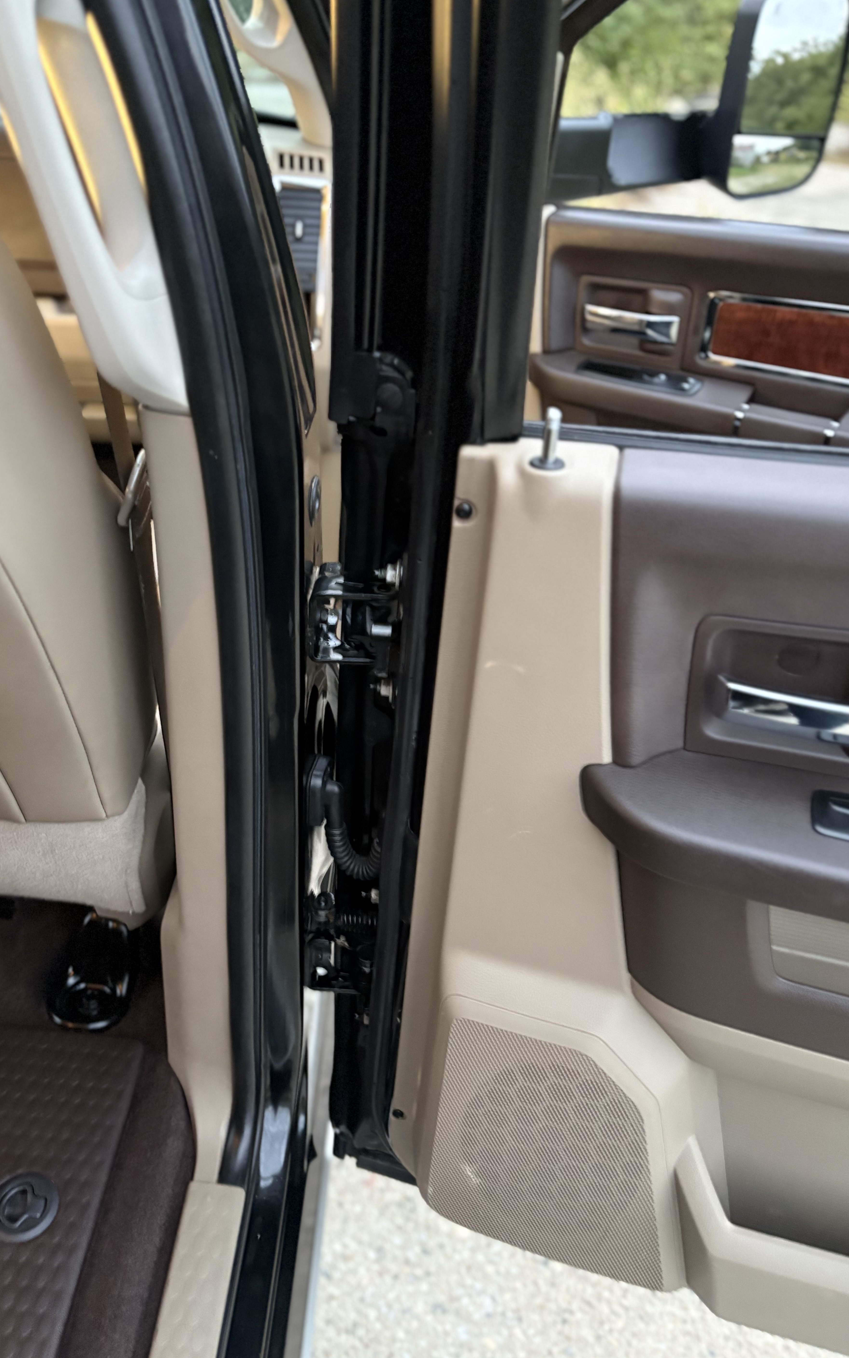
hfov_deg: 44.3
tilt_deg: -31.3
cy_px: 686
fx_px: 1037
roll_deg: -4.7
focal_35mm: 28
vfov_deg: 66.5
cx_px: 339
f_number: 1.6
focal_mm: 5.96
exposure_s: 1/33
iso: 500
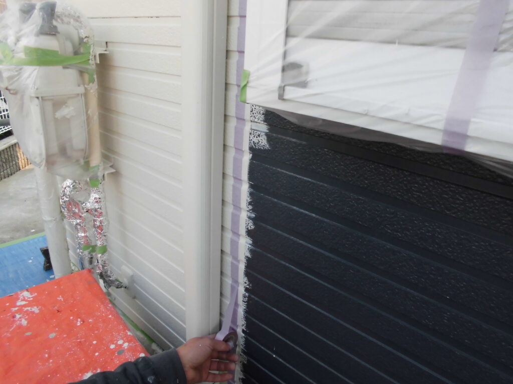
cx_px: 256
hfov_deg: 67.3
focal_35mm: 26
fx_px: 385
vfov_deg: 53.1
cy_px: 192
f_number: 3.5
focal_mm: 4.6
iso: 200
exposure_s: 1/60
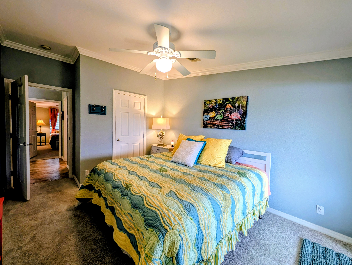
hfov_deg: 110.5
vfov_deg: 94.6
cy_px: 132
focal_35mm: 12
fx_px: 122
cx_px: 176
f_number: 1.95
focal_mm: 2.23
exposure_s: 1/60
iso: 138
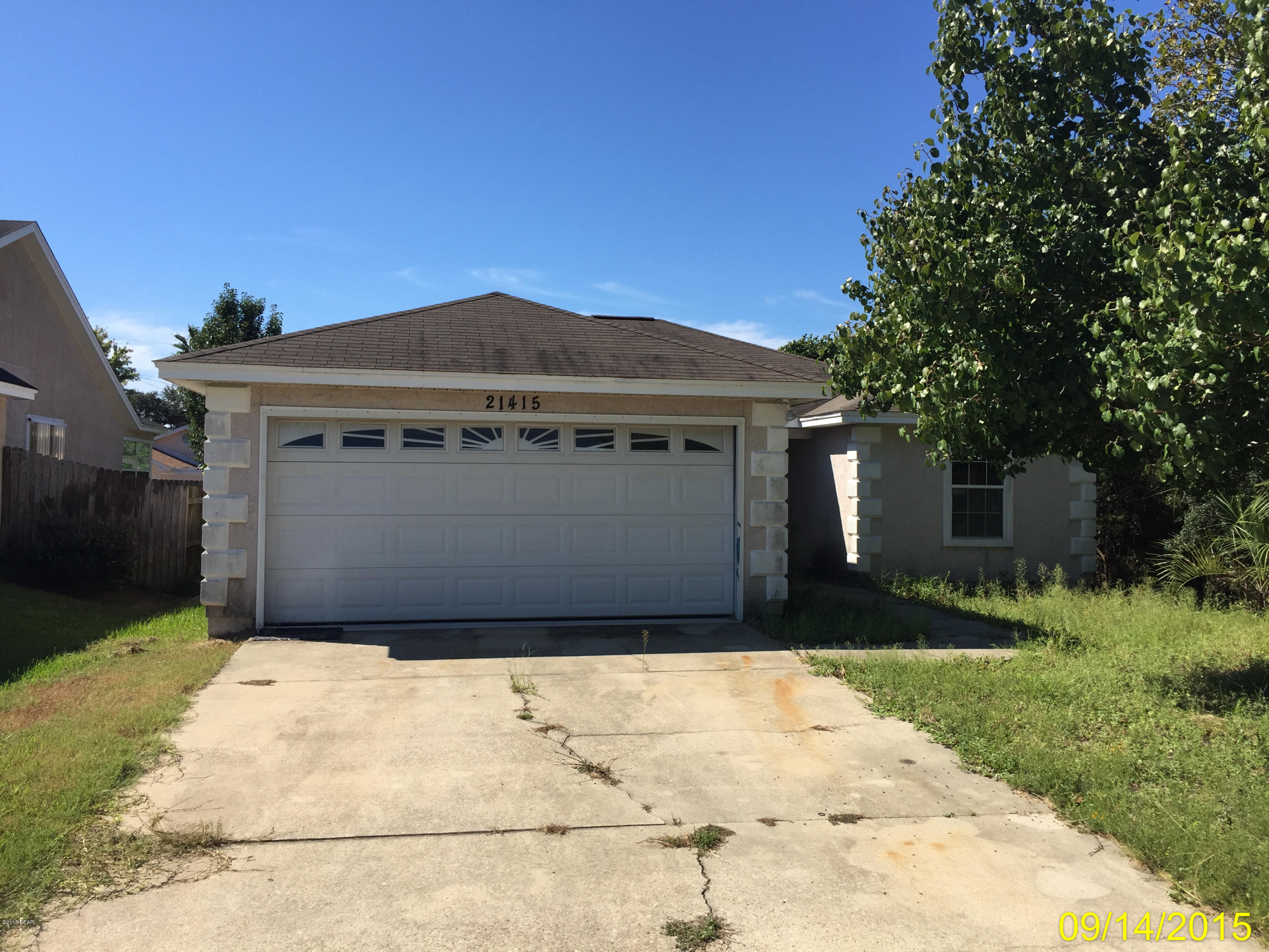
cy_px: 476
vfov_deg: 48.2
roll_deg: -1.9
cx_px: 634
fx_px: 1063
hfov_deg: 61.7
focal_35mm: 29
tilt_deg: +0.9
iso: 32
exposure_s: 1/1647
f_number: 2.2
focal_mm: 4.15
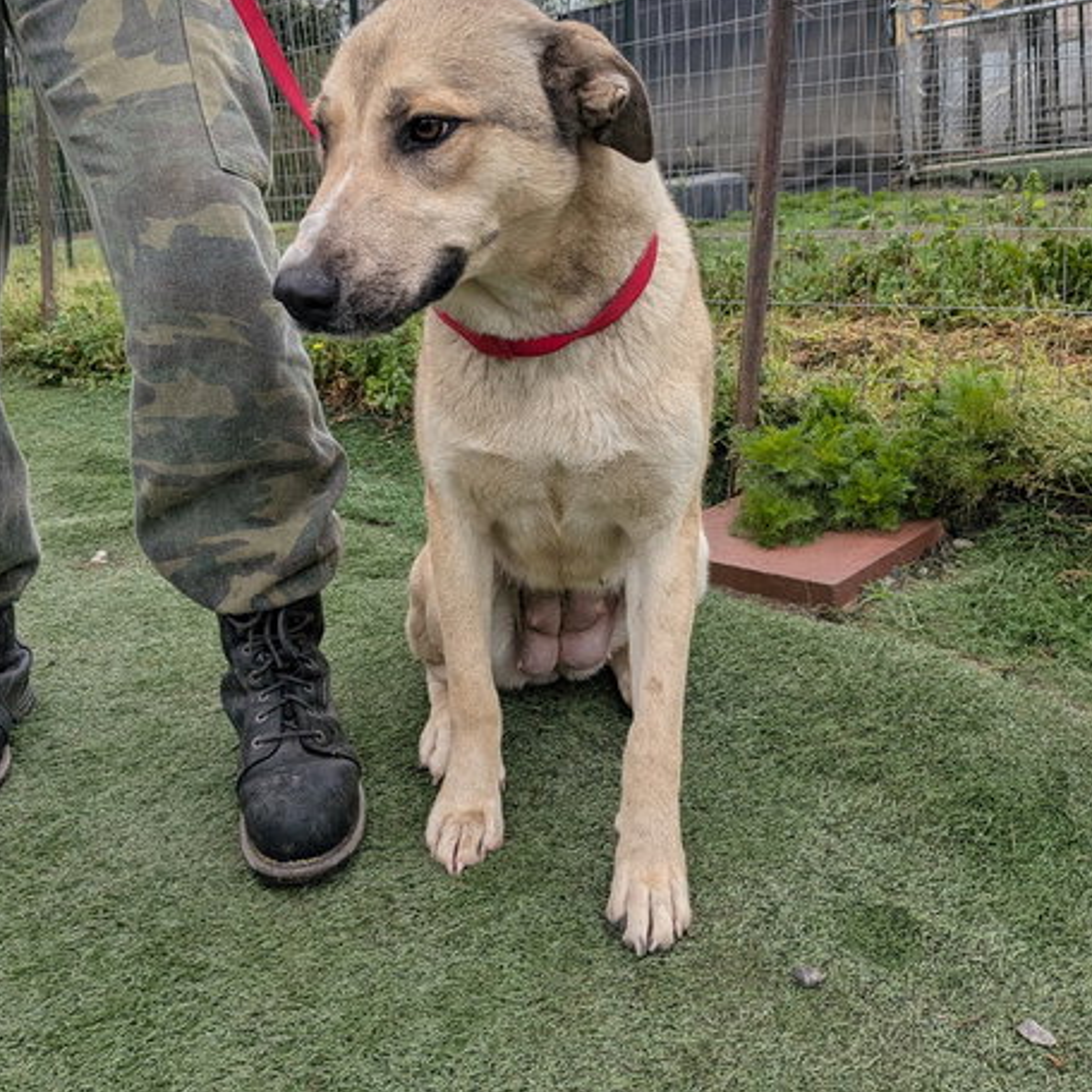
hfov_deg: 52.5
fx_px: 1106
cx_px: 541
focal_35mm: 31
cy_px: 415
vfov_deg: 52.0
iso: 29
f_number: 1.7
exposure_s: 1/856
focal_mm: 4.53
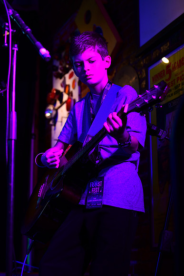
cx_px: 92
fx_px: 536
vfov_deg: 28.8
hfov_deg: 19.5
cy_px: 138
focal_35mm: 70
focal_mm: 70
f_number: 4
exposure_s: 1/100
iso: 640
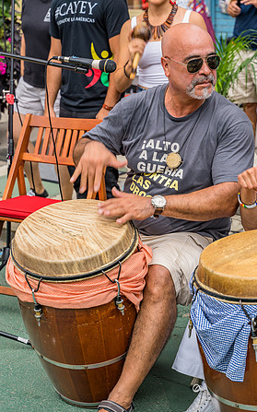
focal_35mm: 77
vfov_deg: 26.8
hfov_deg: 16.9
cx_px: 132
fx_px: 864
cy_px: 206
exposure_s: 1/80
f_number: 5.6
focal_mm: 75
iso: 100
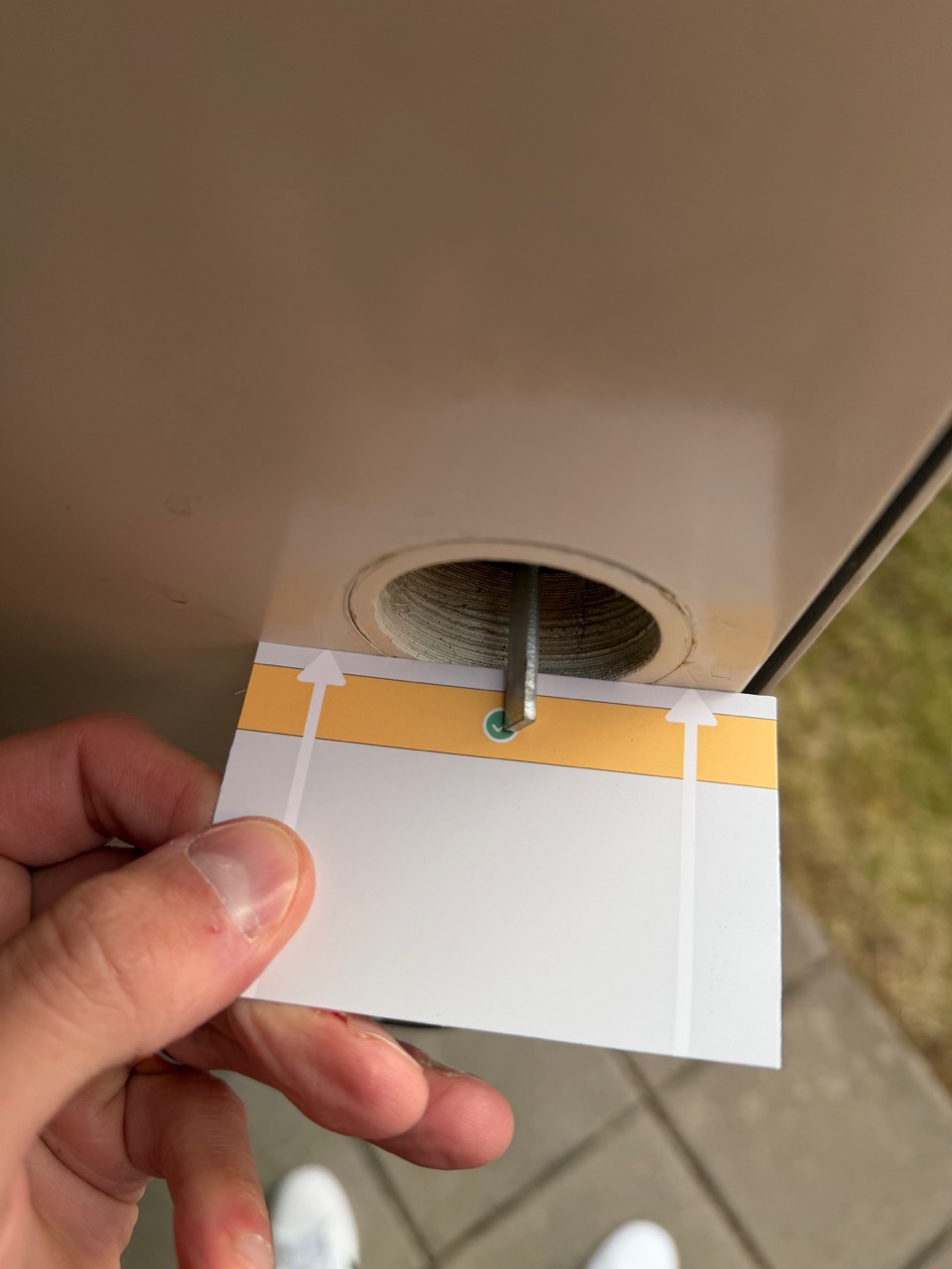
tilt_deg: -64.9
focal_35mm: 24
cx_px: 476
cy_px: 634
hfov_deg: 56.8
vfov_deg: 71.6
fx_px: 880
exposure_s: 1/547
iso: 80
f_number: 1.78
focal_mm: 6.76
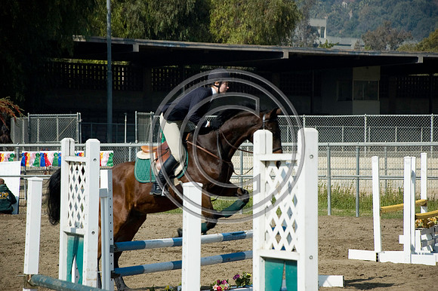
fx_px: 1824
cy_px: 146
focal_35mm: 150
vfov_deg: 9.1
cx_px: 219
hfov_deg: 13.7
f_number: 5.6
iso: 200
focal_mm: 100
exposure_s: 1/500
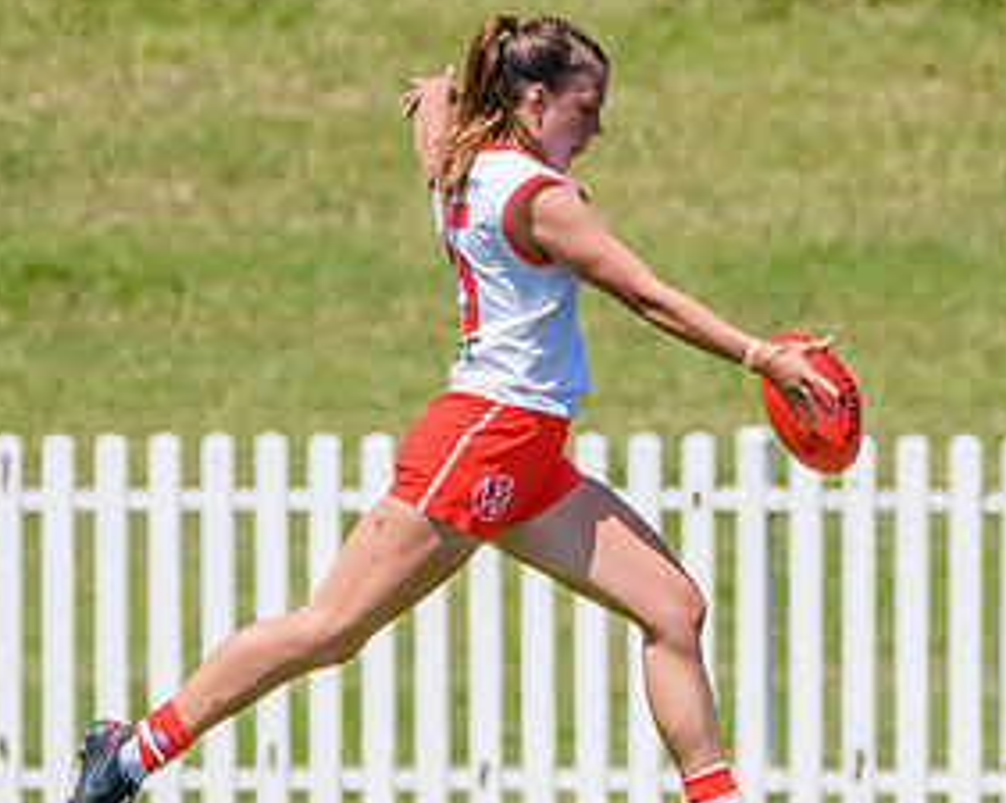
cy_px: 492
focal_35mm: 1951
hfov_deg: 1.0
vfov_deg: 0.8
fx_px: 58028
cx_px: 795
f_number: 10
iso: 800
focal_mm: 600
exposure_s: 1/2000
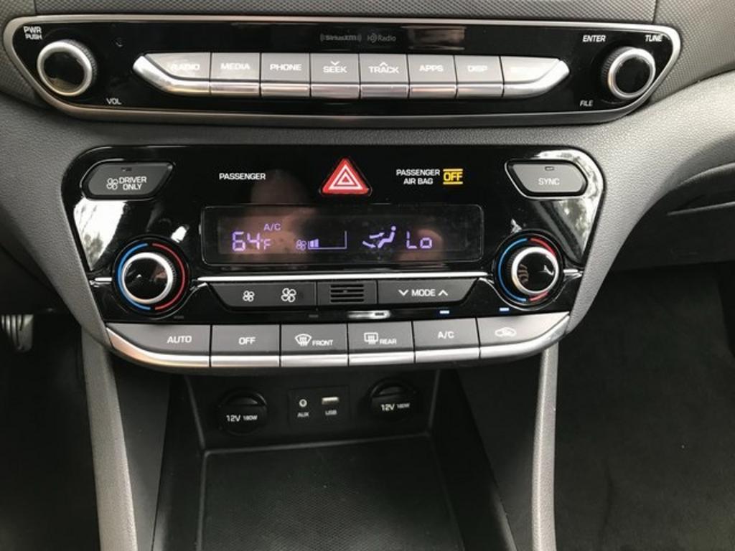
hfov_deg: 63.4
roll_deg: -5.6
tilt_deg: -31.6
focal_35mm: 28
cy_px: 276
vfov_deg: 49.7
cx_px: 368
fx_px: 595
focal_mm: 3.99
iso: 32
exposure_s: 1/30
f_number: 1.8
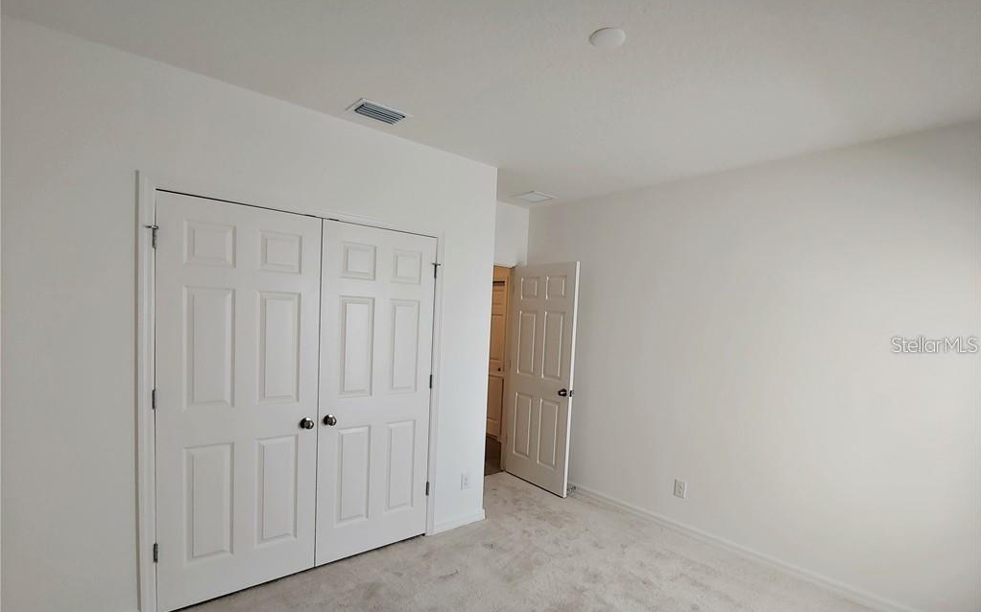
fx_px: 454
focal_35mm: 17
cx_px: 490
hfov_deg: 94.4
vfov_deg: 67.7
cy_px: 344
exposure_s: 1/60
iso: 50
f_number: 1.9
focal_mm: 2.18
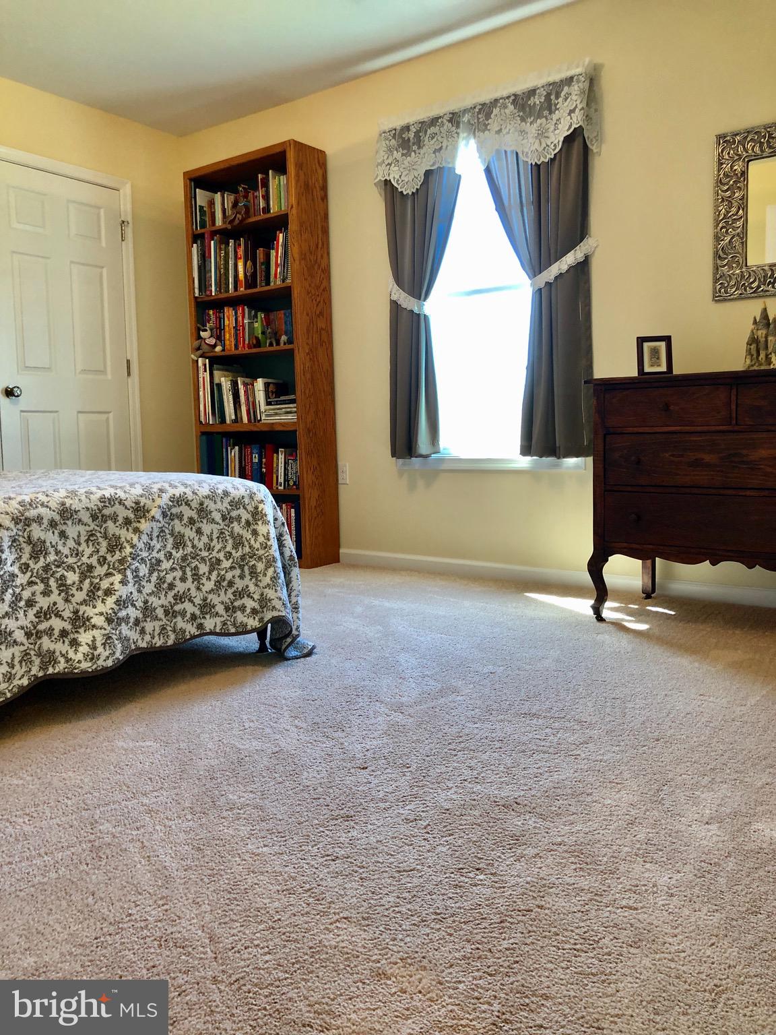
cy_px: 518
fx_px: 837
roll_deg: +0.9
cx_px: 388
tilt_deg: -5.0
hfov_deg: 49.7
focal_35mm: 28
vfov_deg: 63.4
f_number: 1.8
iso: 40
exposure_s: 1/20
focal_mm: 4
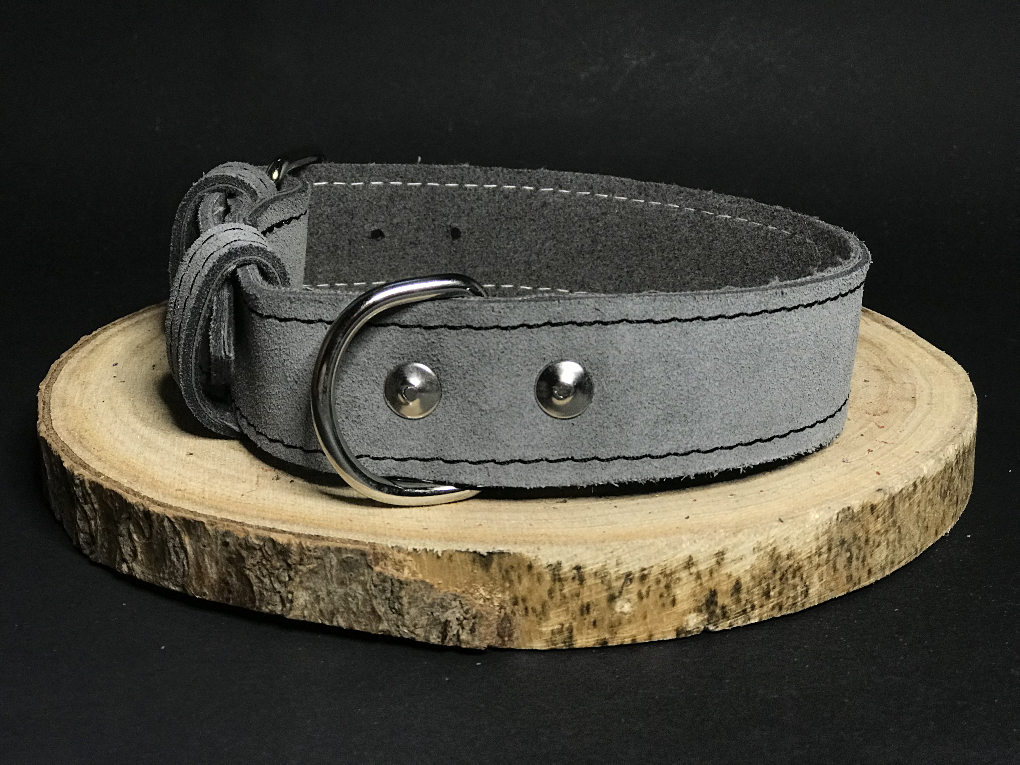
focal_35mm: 57
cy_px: 382
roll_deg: -0.7
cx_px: 510
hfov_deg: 33.8
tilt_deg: -20.0
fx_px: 1680
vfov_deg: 25.7
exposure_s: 1/50
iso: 100
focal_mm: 6.6
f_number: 2.8
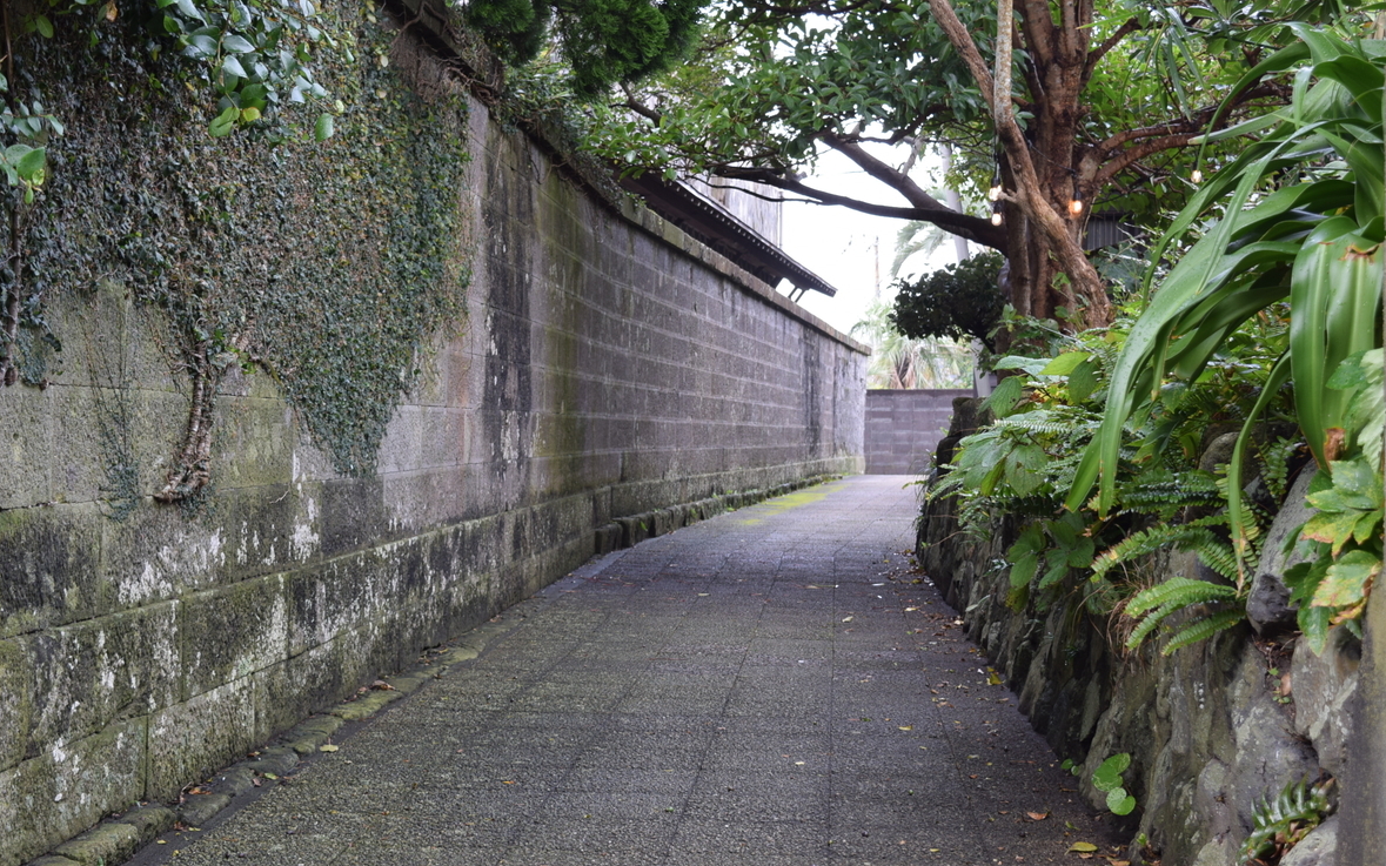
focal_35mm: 55
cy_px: 397
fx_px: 2059
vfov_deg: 23.8
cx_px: 695
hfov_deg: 37.2
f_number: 7.1
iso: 200
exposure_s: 1/50
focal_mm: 35
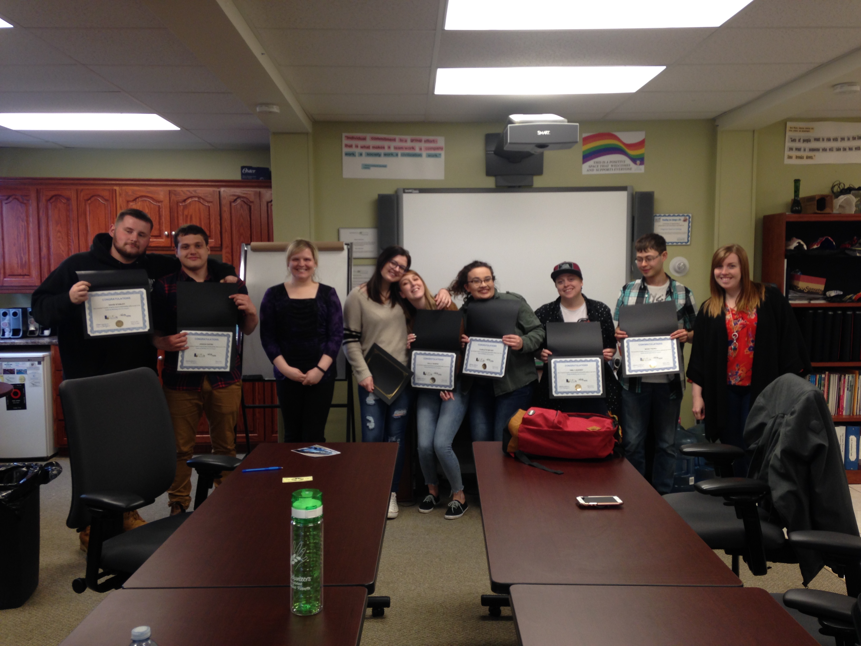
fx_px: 821
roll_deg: +1.1
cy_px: 323
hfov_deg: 55.4
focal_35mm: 33
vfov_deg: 42.9
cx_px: 430
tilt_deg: -4.3
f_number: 2.4
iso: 50
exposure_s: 1/24
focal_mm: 4.12
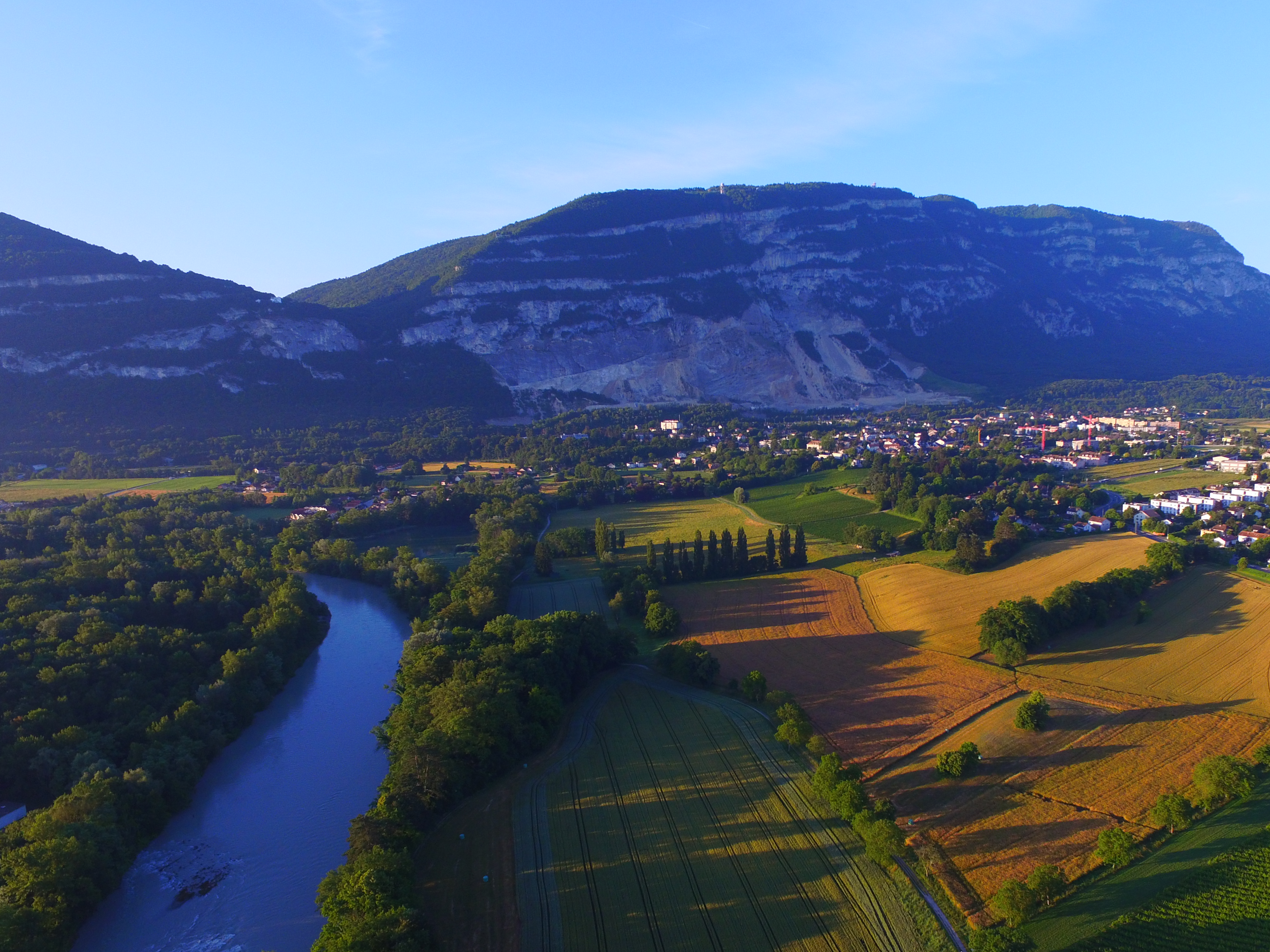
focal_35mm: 24
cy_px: 538
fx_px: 881
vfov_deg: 56.6
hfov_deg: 70.9
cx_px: 761
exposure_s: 1/321
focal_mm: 3.61
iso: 100
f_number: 2.8
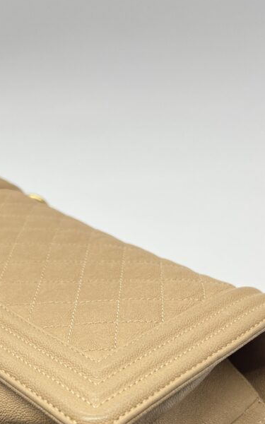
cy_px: 323
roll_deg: +2.5
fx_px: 543
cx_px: 86
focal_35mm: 47
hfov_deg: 27.2
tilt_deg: -40.6
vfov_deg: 41.3
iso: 32
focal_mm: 5.7
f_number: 1.5
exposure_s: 1/100
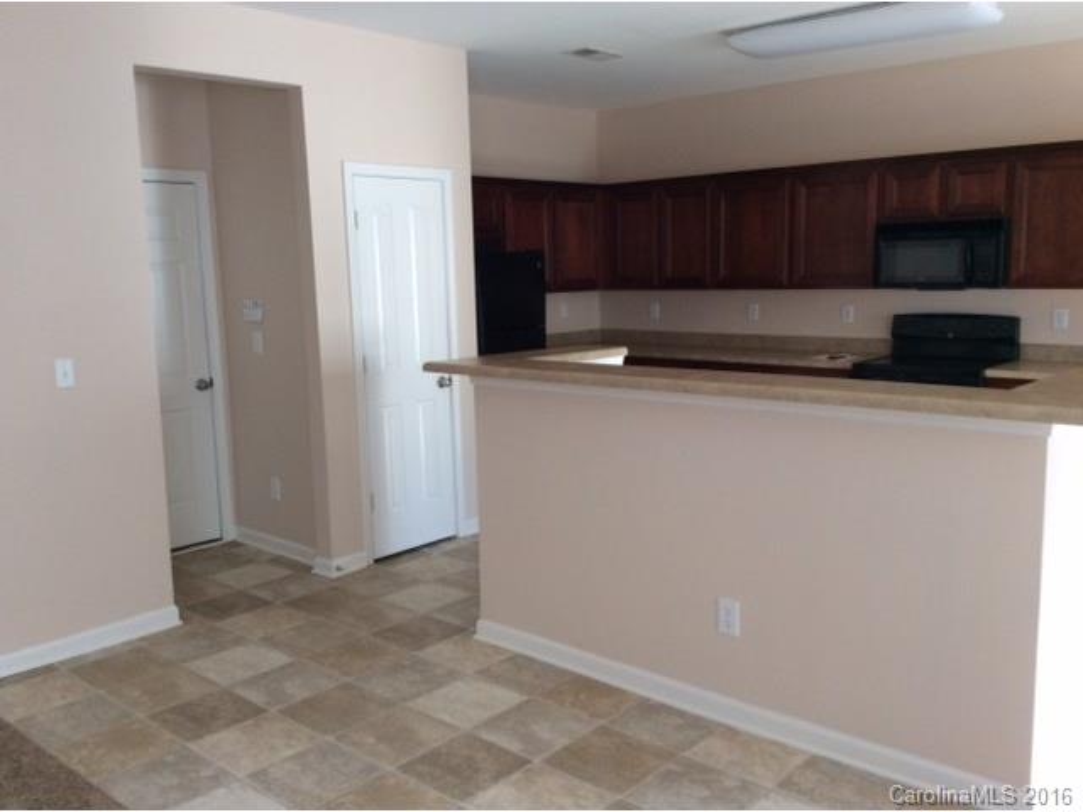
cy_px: 406
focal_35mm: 32
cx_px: 542
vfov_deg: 44.2
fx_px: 1001
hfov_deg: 56.8
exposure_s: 1/120
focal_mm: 3.3
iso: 50
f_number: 2.4
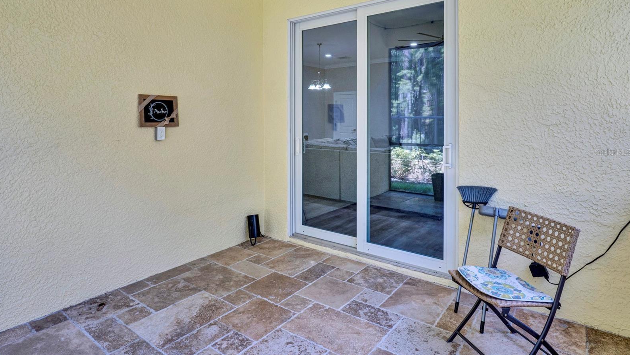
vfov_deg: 58.1
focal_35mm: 19
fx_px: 317
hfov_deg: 89.6
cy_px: 152
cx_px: 315
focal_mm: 12
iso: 320
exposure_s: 1/6
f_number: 16
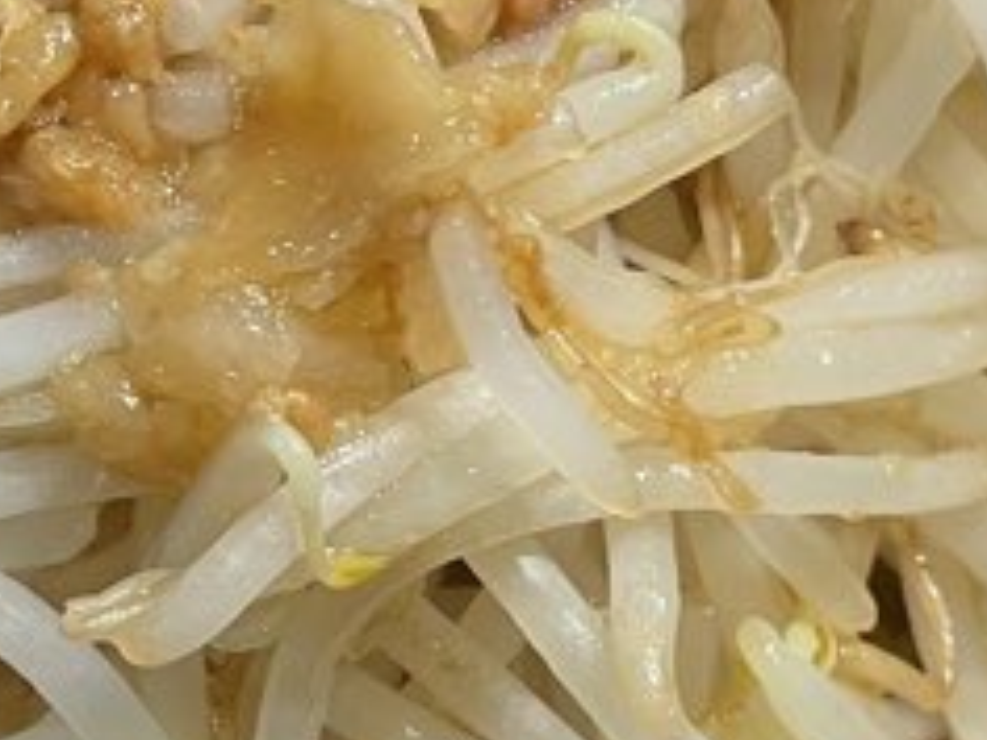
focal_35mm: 110
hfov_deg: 17.8
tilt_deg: -47.1
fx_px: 3136
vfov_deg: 13.5
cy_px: 293
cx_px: 284
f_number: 1.6
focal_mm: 4.2
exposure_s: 1/50
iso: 80
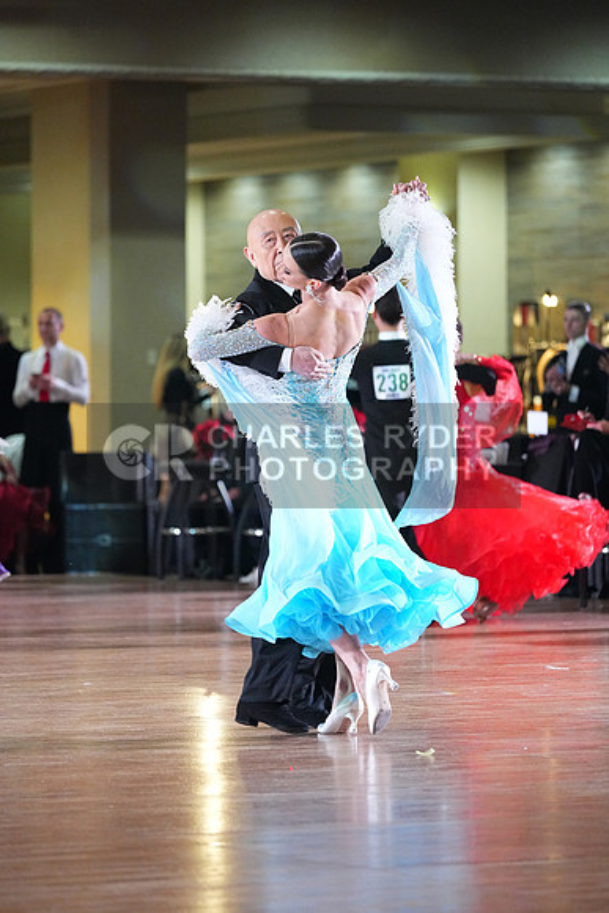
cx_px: 304
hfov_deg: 6.9
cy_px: 456
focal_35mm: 200
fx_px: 5072
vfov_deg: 10.3
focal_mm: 200
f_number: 4
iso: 6400
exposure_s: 1/400
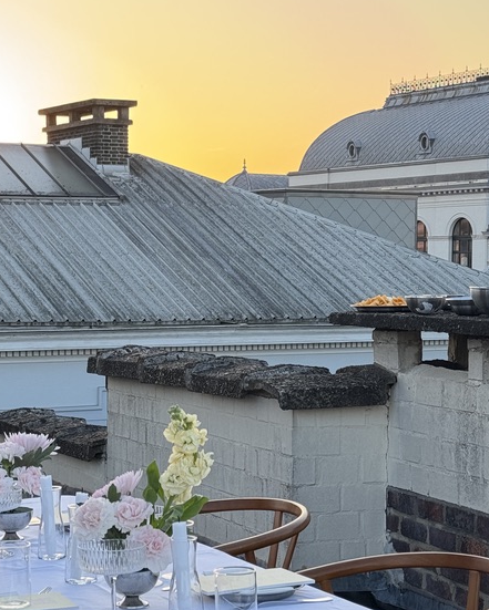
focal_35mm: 87
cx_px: 114
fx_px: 1573
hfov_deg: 17.5
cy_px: 340
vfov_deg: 22.0
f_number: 1.78
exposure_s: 1/259
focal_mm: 6.76
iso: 64
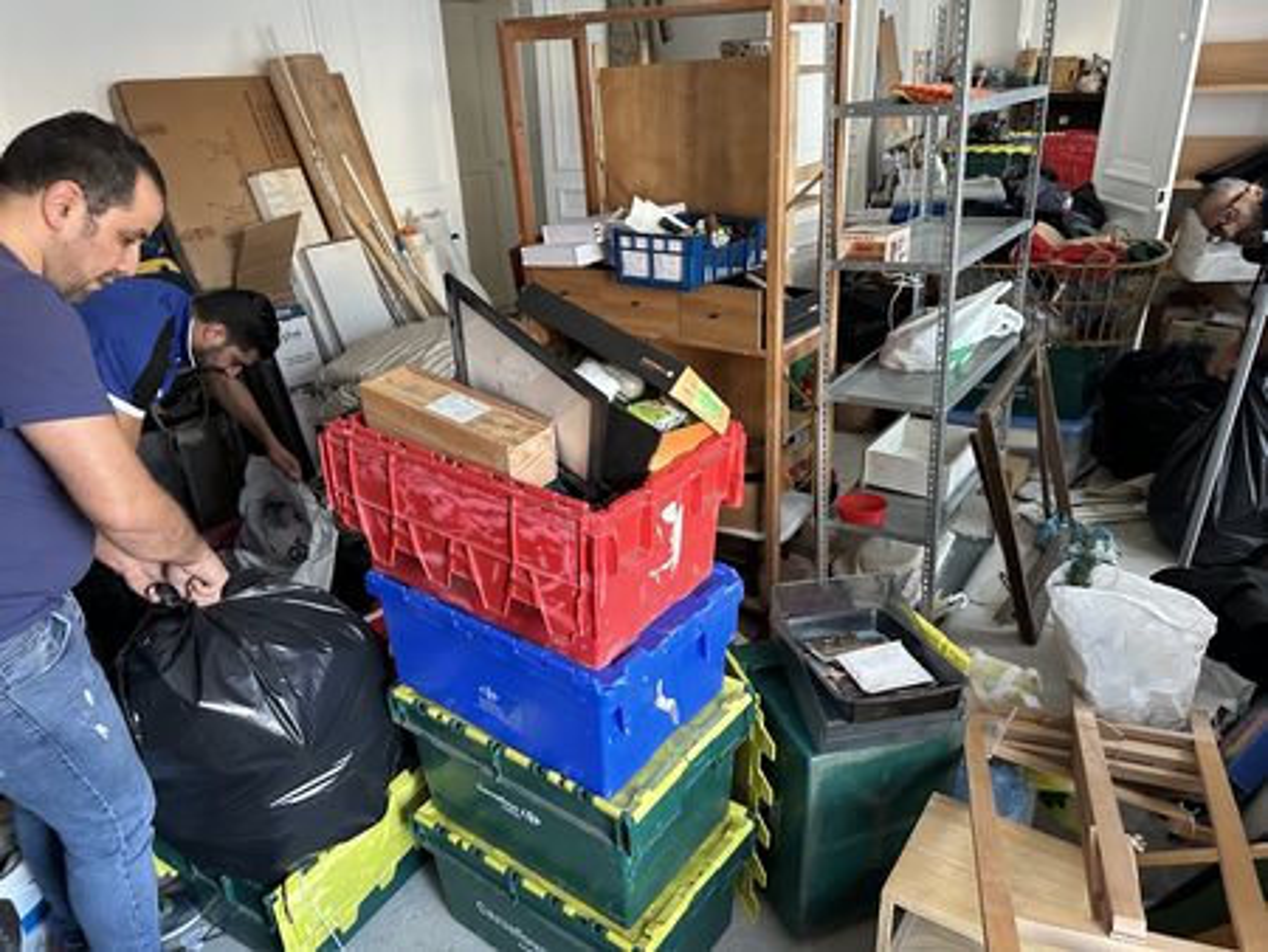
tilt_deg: -24.0
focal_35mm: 24
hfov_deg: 71.6
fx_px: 880
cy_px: 476
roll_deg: +2.5
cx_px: 634
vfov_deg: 56.9
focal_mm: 6.86
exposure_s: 1/60
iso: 500
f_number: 1.78
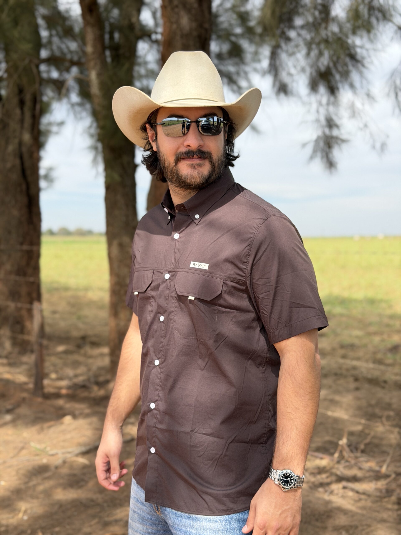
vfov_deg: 39.7
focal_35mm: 48
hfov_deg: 30.3
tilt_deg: -4.1
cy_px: 268
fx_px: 741
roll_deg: +0.2
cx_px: 200
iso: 80
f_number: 1.78
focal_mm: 6.76
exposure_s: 1/3534
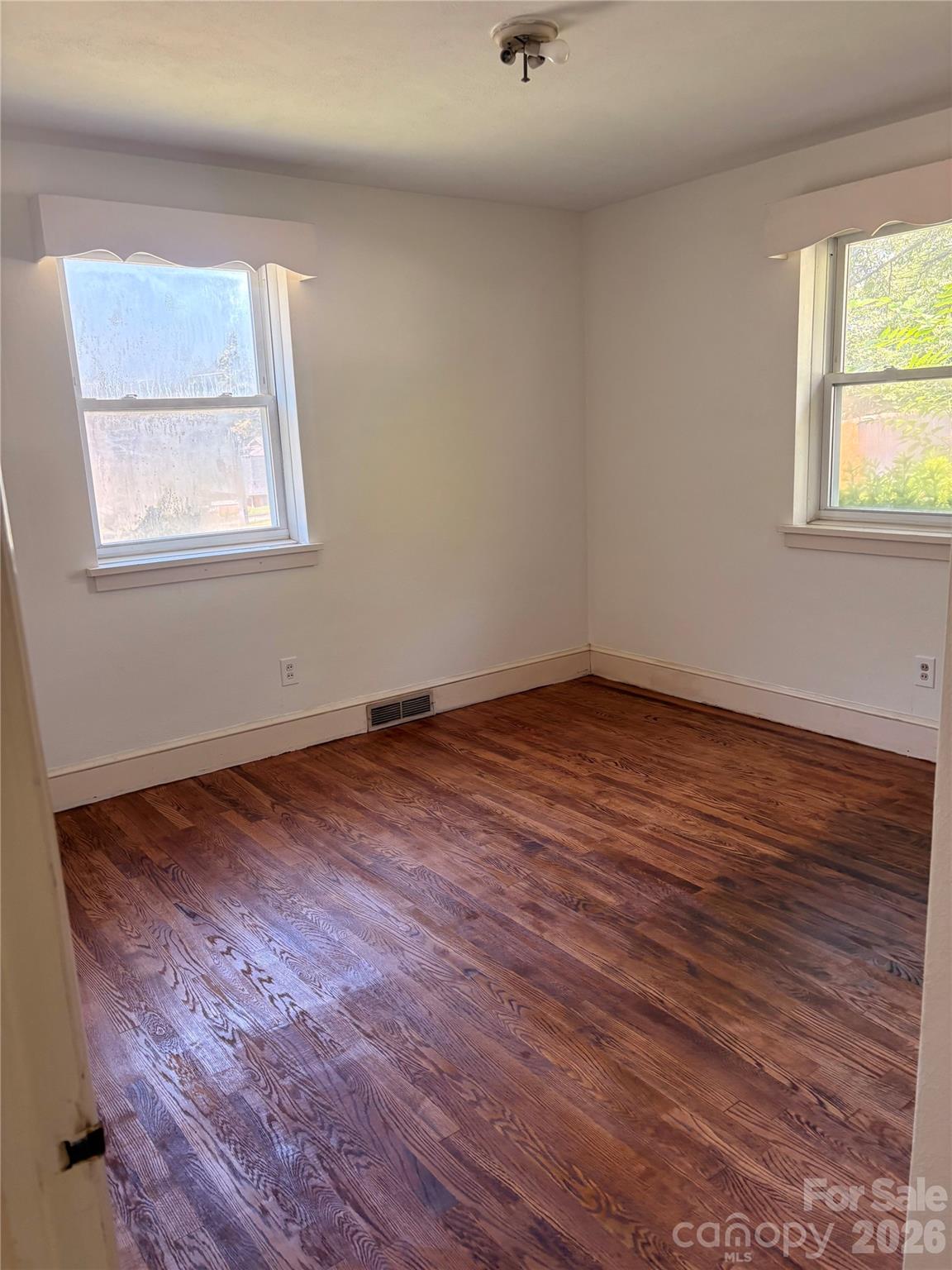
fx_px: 953
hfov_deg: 53.1
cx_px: 476
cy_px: 635
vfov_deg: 67.3
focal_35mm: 26
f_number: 1.6
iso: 125
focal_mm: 5.96
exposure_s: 1/86
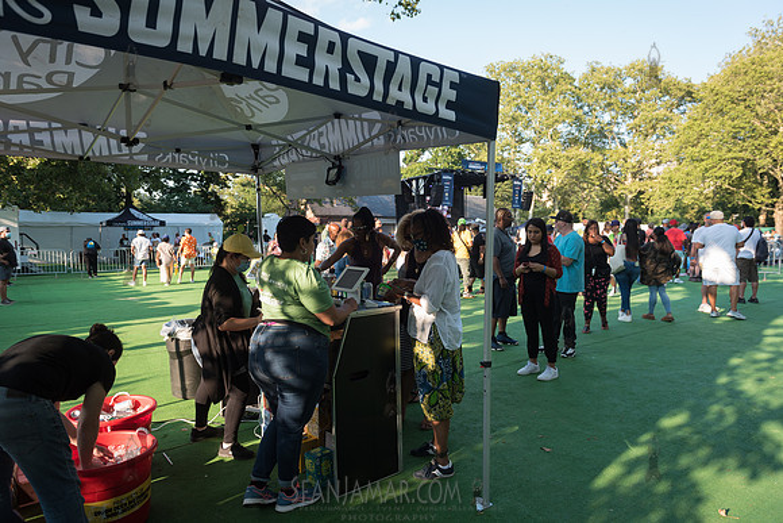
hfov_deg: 73.7
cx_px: 392
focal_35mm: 24
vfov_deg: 53.2
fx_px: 522
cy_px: 262
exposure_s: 1/320
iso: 200
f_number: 4
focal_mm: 24
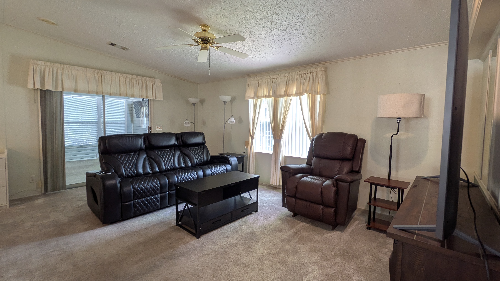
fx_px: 225
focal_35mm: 17
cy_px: 133
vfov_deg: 63.9
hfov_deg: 95.9
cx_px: 258
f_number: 2.2
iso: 72
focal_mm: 1.85
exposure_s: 1/30
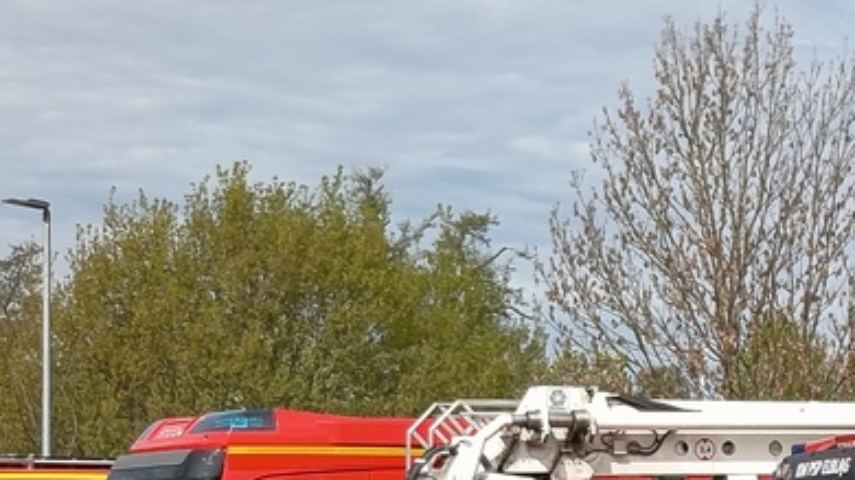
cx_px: 488
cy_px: 548
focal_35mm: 193
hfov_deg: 11.2
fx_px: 4374
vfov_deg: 6.3
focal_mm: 5.27
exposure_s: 1/683
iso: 50
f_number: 1.7
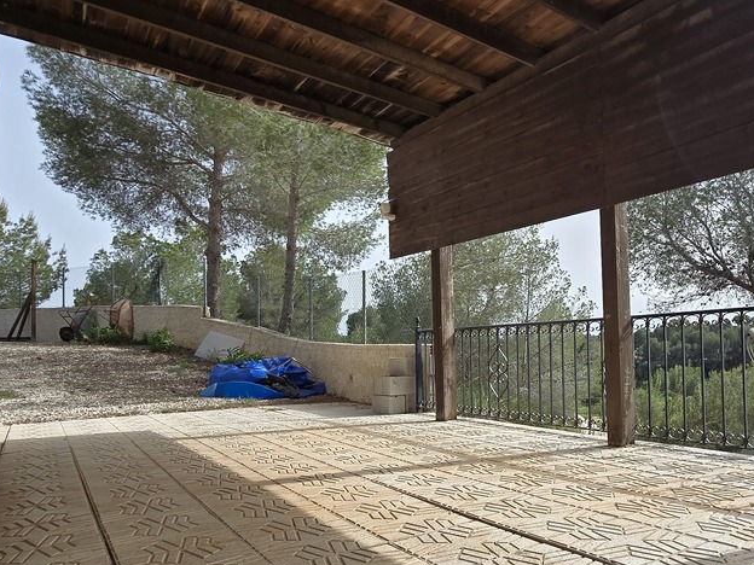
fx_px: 545
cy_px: 331
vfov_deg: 54.6
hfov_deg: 67.4
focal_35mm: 25
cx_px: 506
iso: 50
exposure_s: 1/1339
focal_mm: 2.2
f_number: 2.2
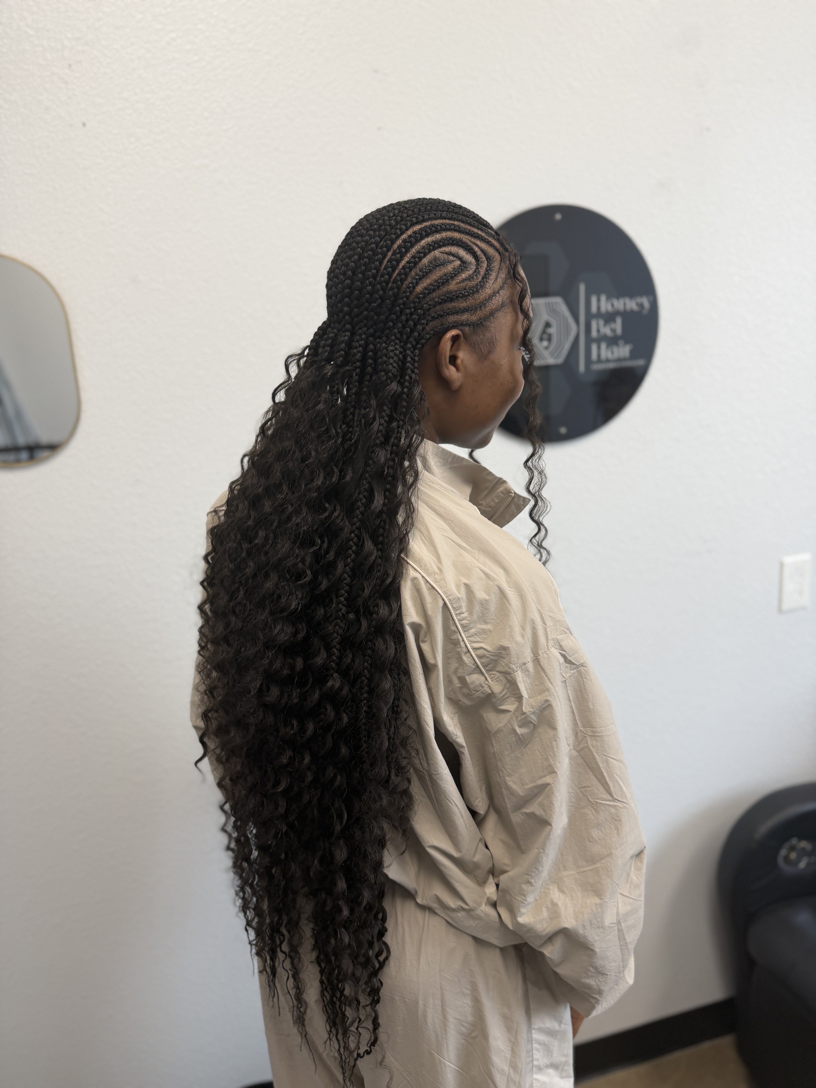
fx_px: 754
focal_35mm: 24
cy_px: 544
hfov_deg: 56.8
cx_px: 408
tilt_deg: -13.7
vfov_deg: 71.6
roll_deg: +3.2
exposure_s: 1/120
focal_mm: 6.76
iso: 100
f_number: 1.78
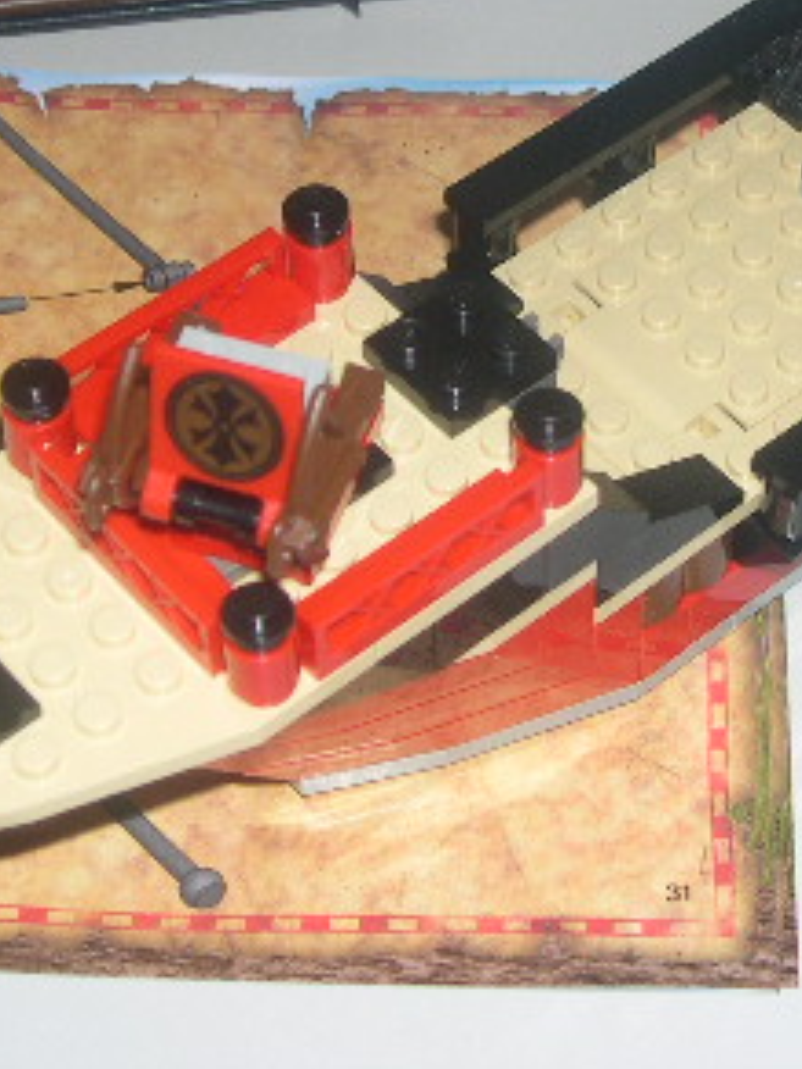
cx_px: 597
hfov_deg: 14.3
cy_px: 227
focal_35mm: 103
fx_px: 3182
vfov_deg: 18.9
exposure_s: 1/60
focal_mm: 10.1
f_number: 3.1
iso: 100
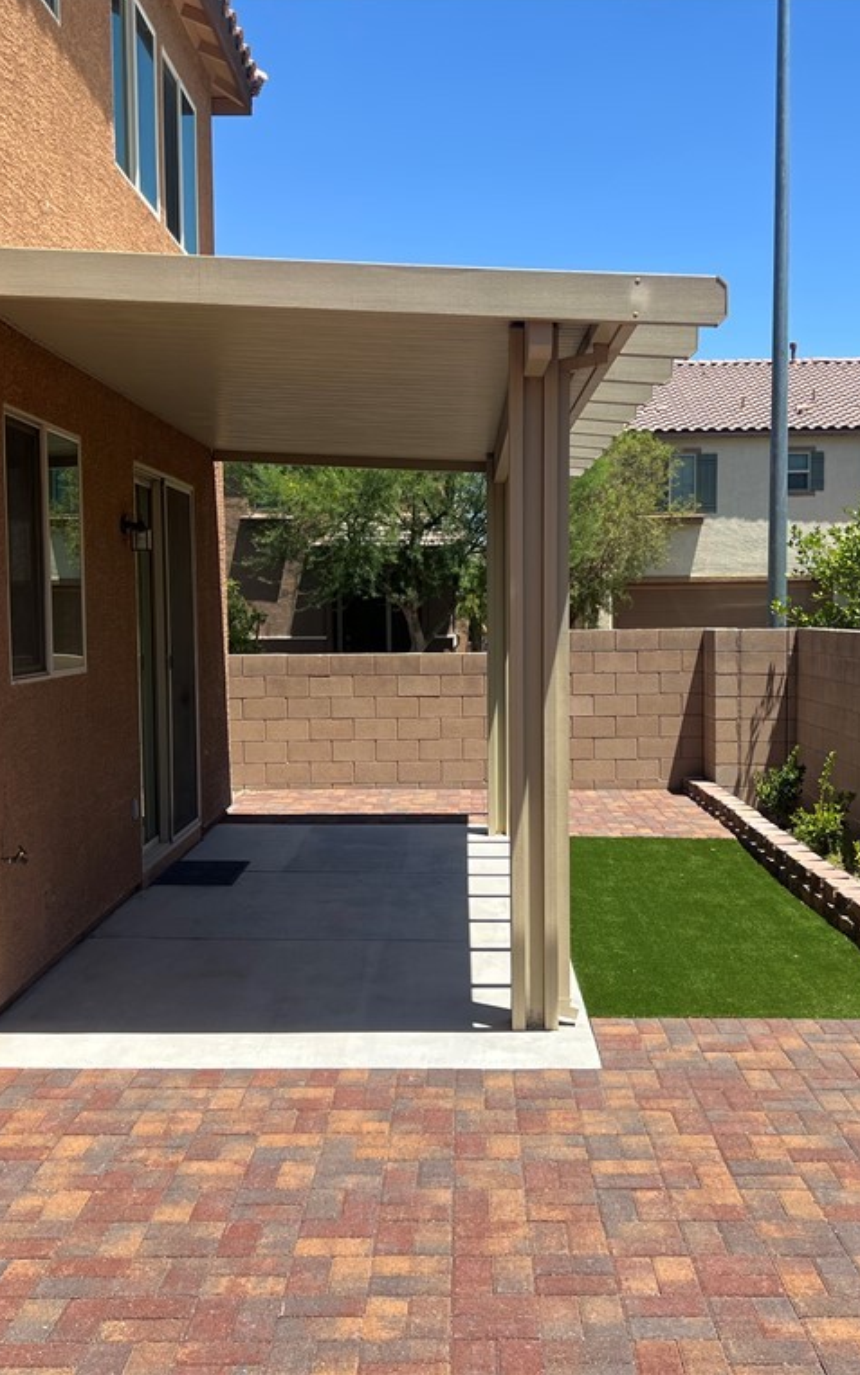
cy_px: 685
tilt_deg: -4.9
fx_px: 1387
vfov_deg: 52.7
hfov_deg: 34.4
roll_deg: +0.3
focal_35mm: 37
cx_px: 478
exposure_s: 1/2994
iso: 50
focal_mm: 5.7
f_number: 1.5
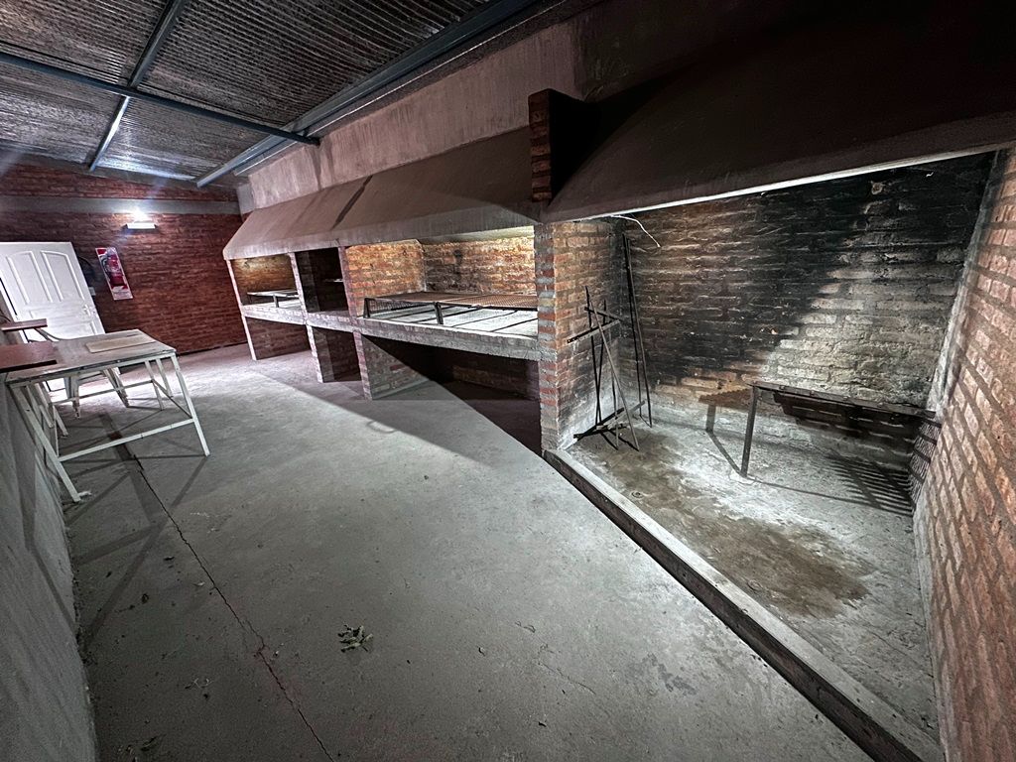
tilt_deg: -18.3
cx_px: 508
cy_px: 381
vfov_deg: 85.7
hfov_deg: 102.1
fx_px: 411
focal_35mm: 14
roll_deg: +3.9
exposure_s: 1/50
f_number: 2.2
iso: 800
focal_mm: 2.22
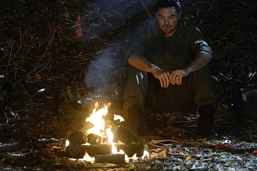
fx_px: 1877
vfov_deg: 5.2
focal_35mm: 263
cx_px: 96
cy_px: 75
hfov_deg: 7.8
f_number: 3.5
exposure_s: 1/200
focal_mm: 200
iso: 6400
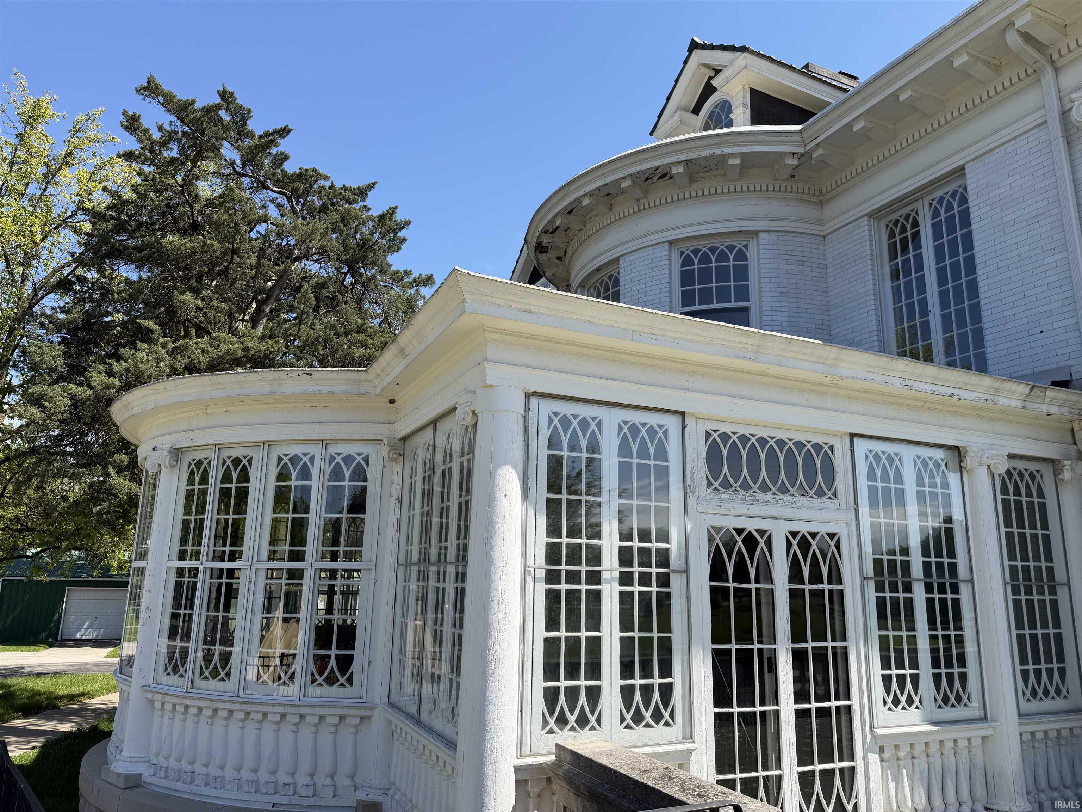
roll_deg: -1.0
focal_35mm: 24
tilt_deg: +11.9
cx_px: 541
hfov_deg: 71.6
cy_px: 406
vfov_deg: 56.8
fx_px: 750
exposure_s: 1/3584
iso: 80
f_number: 1.78
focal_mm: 6.76
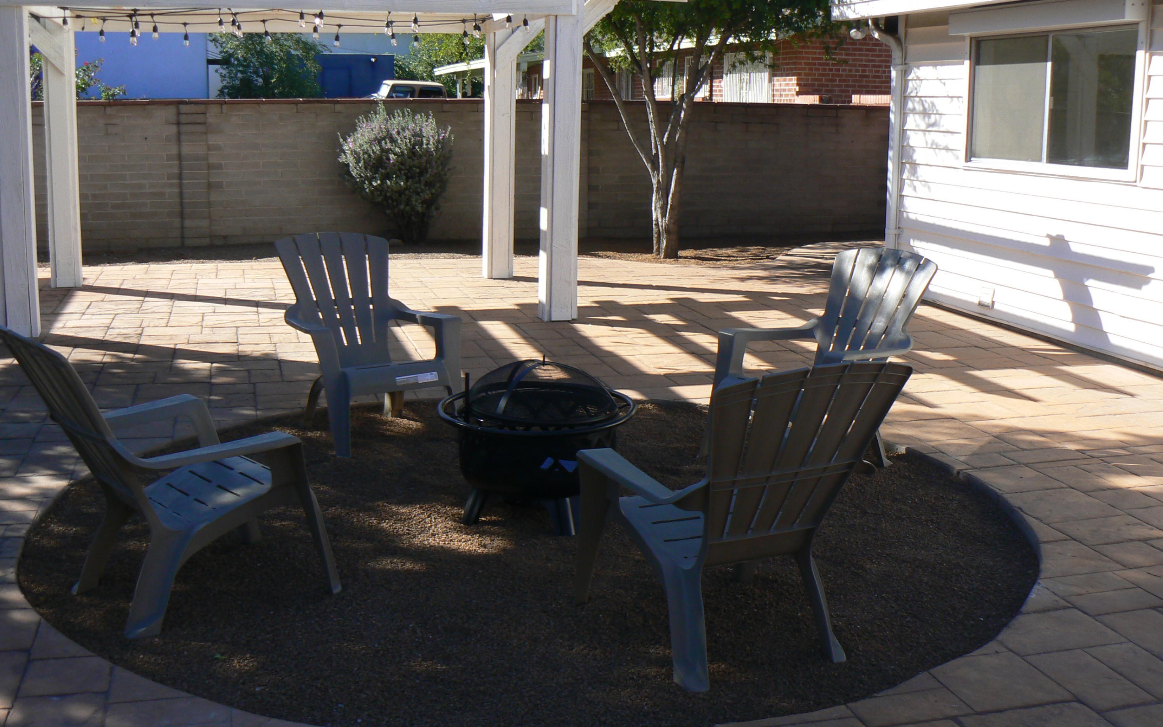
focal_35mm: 39
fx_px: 1236
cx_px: 594
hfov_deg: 50.4
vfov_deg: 32.8
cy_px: 362
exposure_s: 1/320
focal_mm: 6
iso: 80
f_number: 5.6
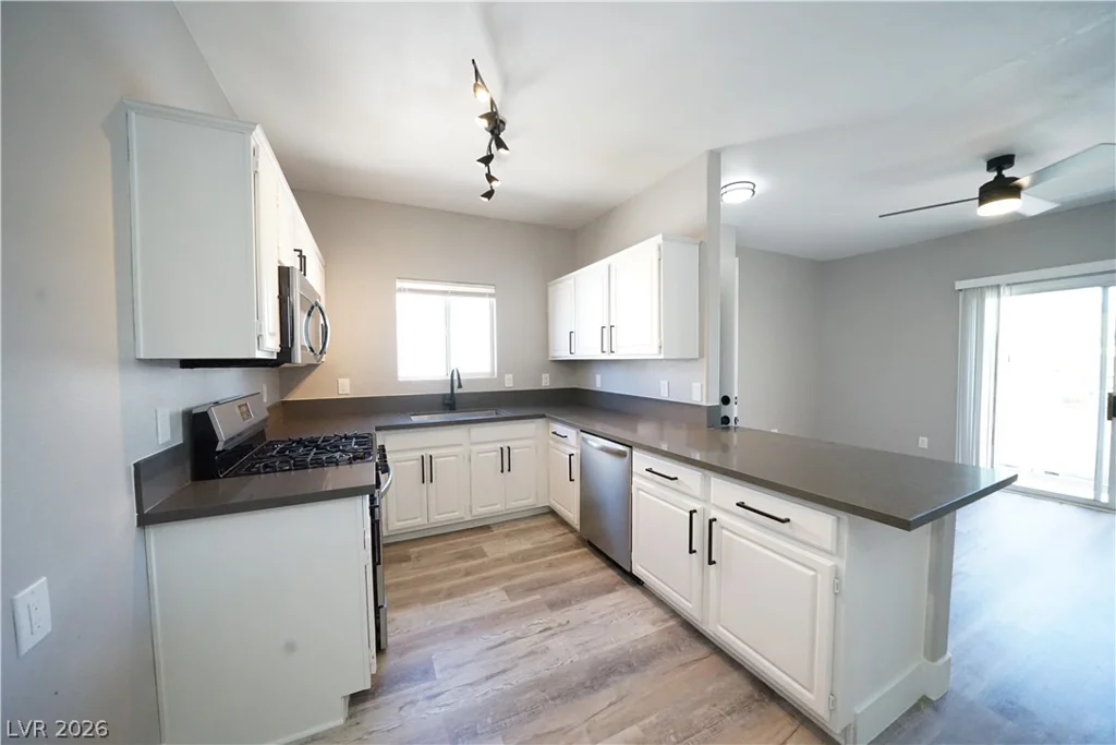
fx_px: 372
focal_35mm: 12
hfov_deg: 112.6
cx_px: 558
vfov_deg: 90.0
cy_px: 372
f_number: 6.3
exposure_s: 1/250
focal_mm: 12
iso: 6400
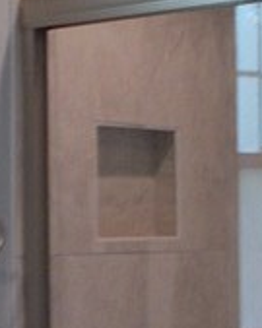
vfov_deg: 12.5
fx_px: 1494
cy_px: 217
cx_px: 70
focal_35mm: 154
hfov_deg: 10.0
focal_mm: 4.6
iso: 140
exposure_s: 1/25
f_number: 3.2
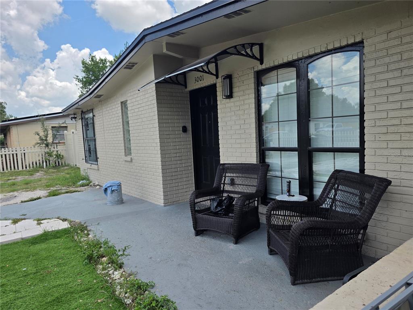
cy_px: 155
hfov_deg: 73.9
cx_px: 206
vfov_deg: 58.9
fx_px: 274
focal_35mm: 23
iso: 80
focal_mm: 6.3
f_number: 1.7
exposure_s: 1/4145
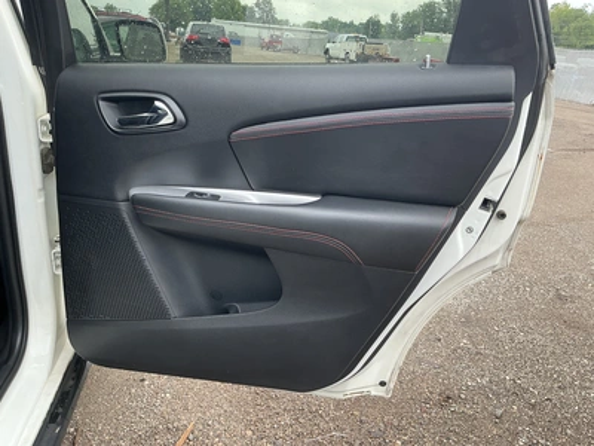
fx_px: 480
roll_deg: -3.4
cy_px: 223
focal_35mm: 28
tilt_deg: -17.5
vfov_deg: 49.7
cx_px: 297
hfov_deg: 63.4
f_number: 1.8
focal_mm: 3
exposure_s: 1/171
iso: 25
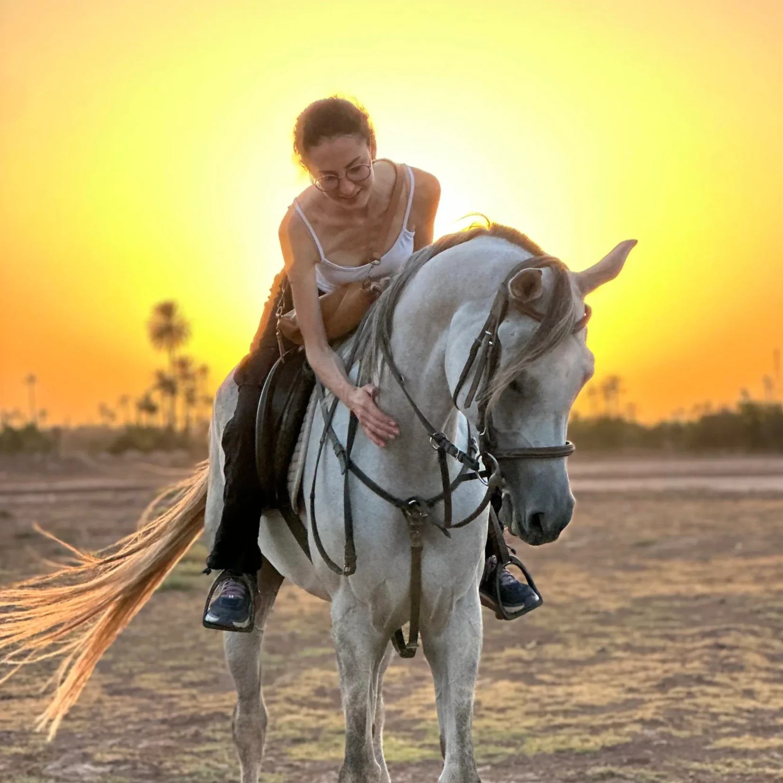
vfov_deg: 16.4
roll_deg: +0.5
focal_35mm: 106
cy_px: 396
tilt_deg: +3.2
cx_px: 456
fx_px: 2713
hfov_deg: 16.4
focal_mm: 9
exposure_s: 1/121
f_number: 2.8
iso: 80
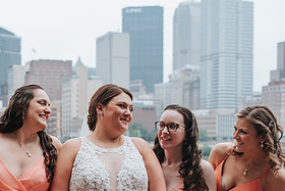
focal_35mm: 73
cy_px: 173
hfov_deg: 26.9
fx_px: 578
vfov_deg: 18.4
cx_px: 38
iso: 200
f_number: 3.2
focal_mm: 35
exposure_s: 1/800
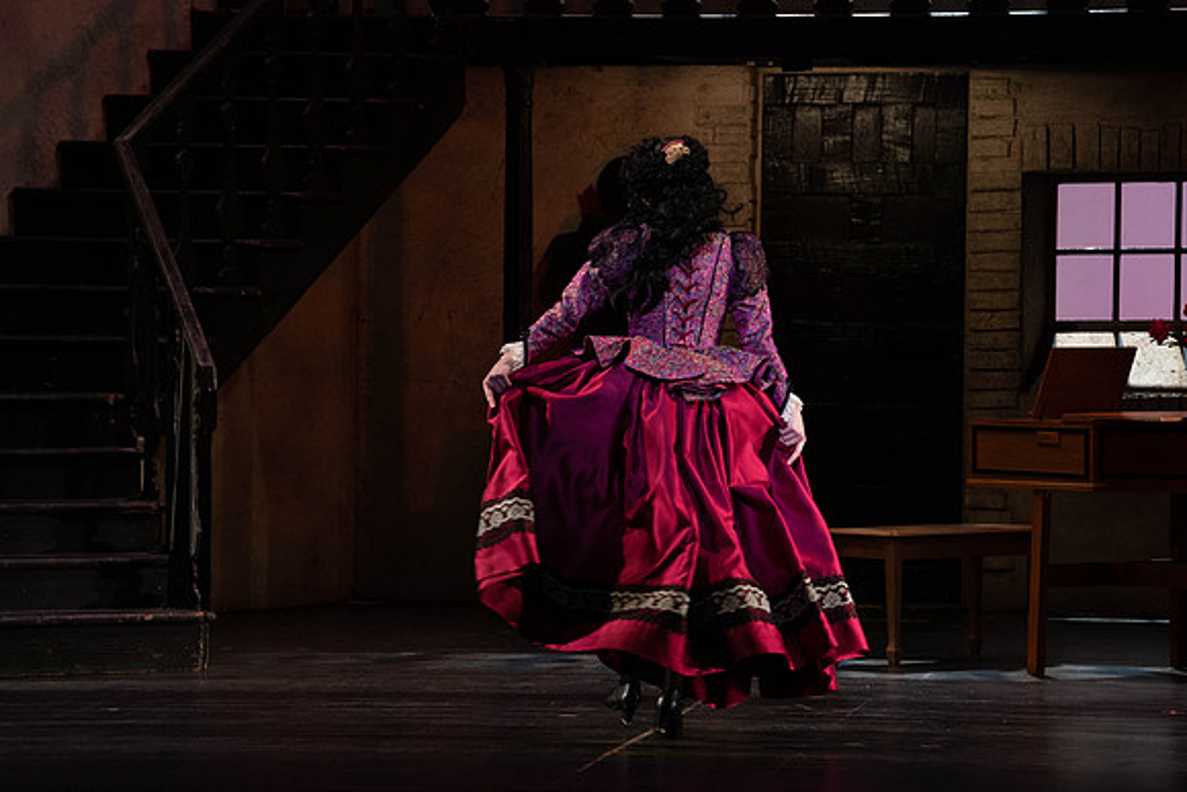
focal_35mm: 200
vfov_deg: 6.9
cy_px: 396
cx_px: 594
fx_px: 6596
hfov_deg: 10.3
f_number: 7.1
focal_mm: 200
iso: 3200
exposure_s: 1/250
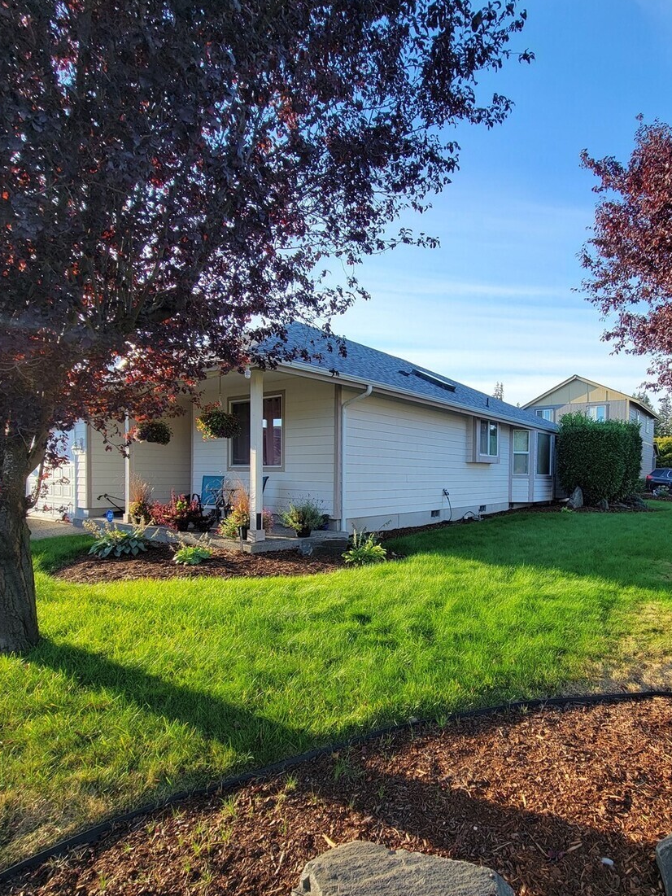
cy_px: 491
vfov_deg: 90.8
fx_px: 440
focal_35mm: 17
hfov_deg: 73.9
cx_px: 406
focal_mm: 2.2
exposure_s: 1/330
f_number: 2.2
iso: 50
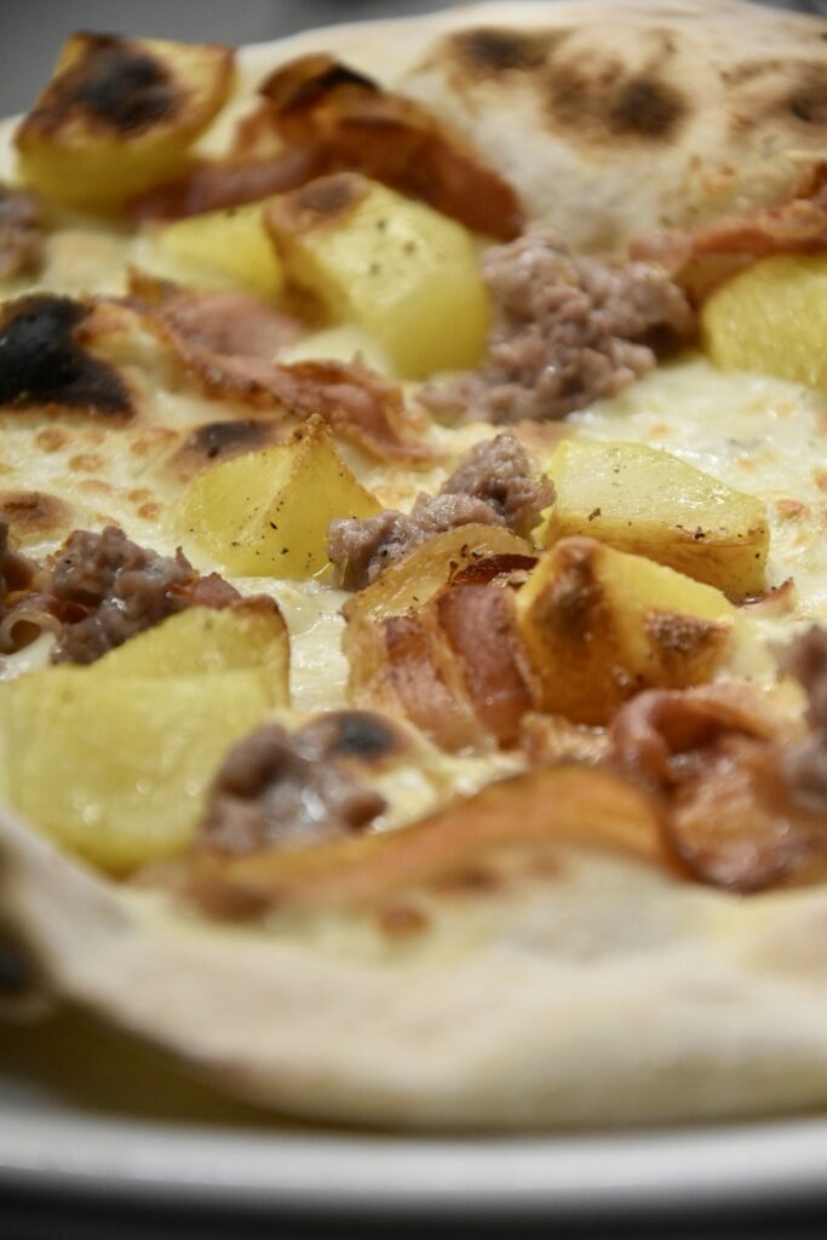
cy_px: 620
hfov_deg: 8.7
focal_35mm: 158
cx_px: 414
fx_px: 5425
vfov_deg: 13.0
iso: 2200
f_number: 5.6
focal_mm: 105
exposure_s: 1/125
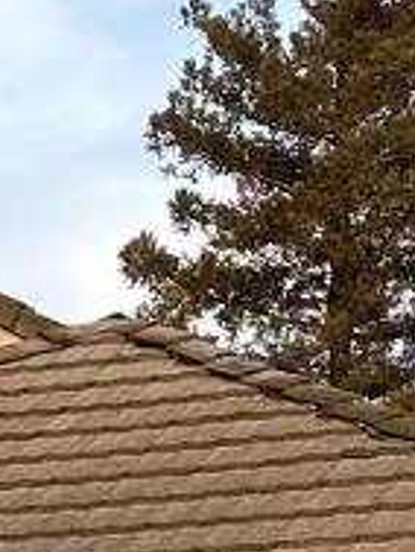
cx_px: 41
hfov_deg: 7.8
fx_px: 3034
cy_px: 860
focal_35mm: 190
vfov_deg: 10.0
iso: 80
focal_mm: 6.86
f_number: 1.78
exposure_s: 1/767
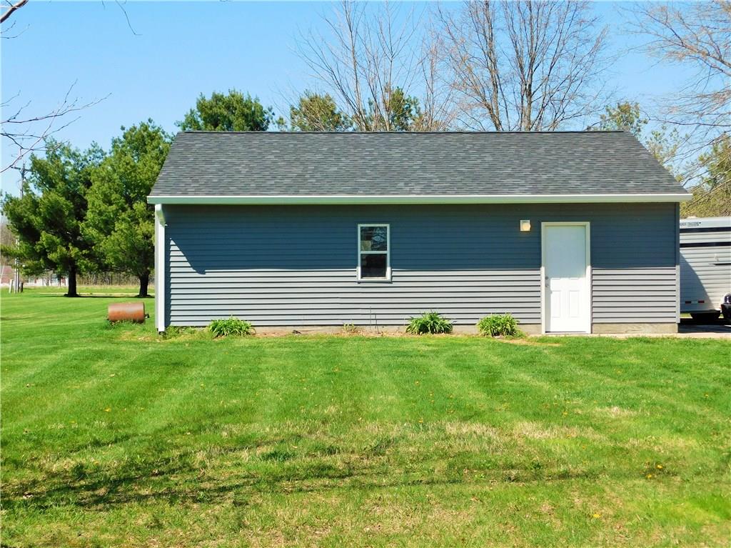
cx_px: 366
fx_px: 1076
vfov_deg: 28.5
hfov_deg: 37.5
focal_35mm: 51
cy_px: 274
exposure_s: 1/800
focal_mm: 9
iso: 125
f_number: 3.8
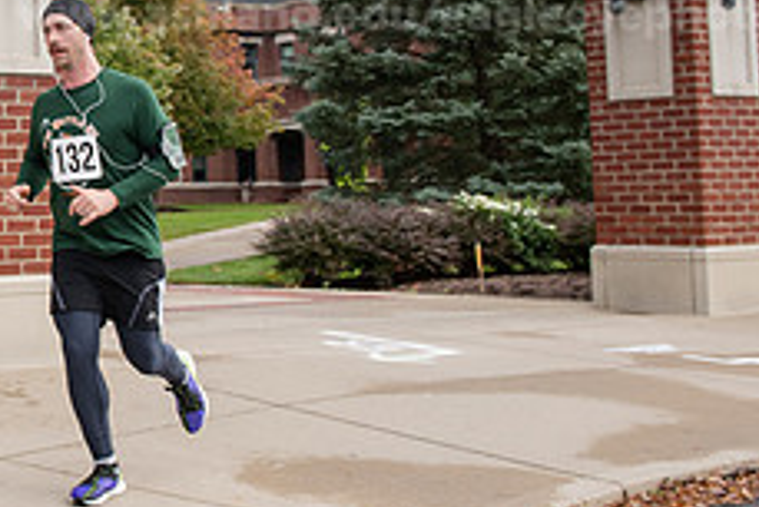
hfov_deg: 25.7
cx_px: -133
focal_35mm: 71
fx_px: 1498
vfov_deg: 19.0
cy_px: 84
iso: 500
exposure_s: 1/400
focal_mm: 28
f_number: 5.6
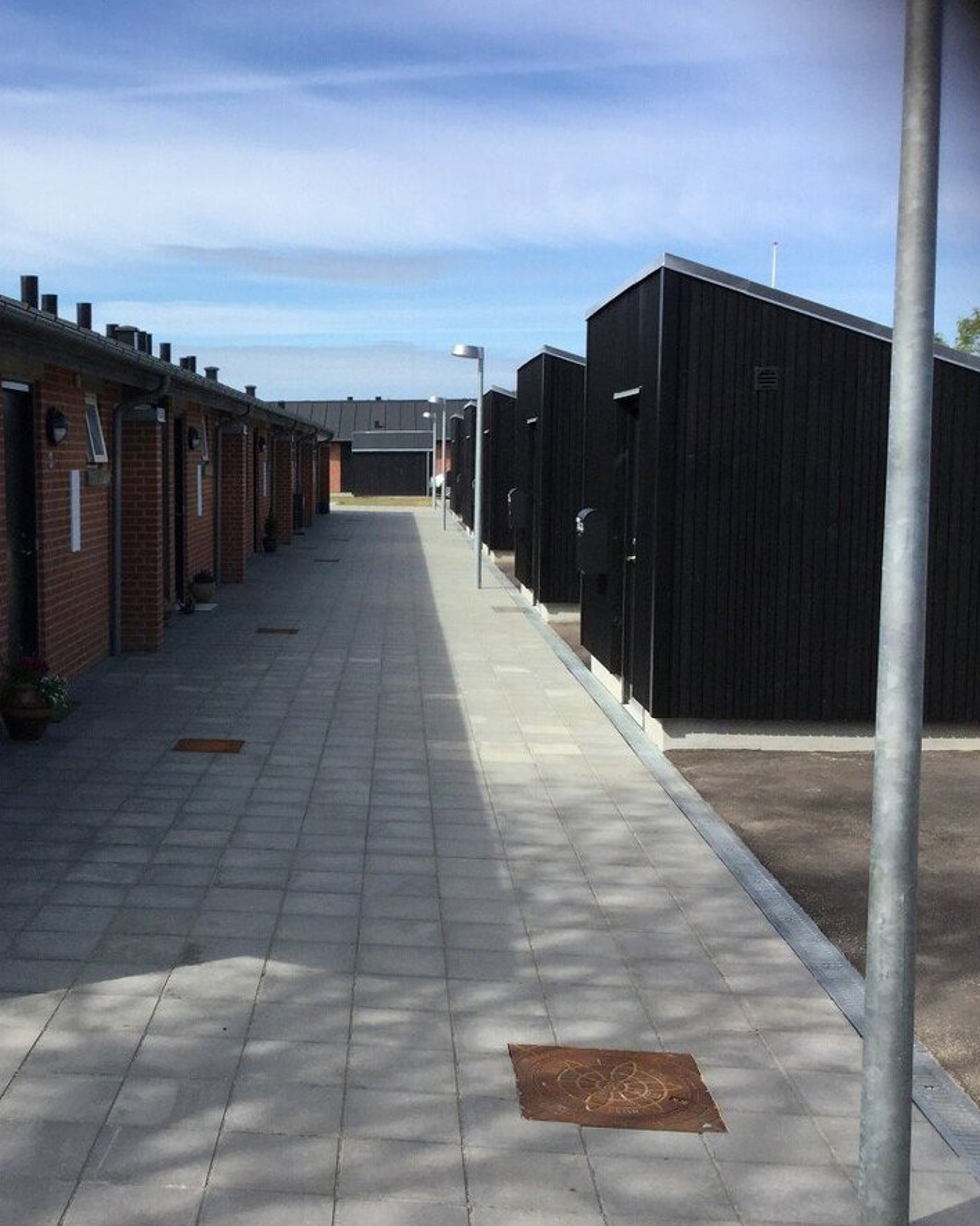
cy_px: 609
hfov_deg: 35.6
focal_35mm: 41
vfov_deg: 44.8
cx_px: 244
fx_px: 1487
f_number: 2.4
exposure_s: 1/1314
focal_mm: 3.3
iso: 25
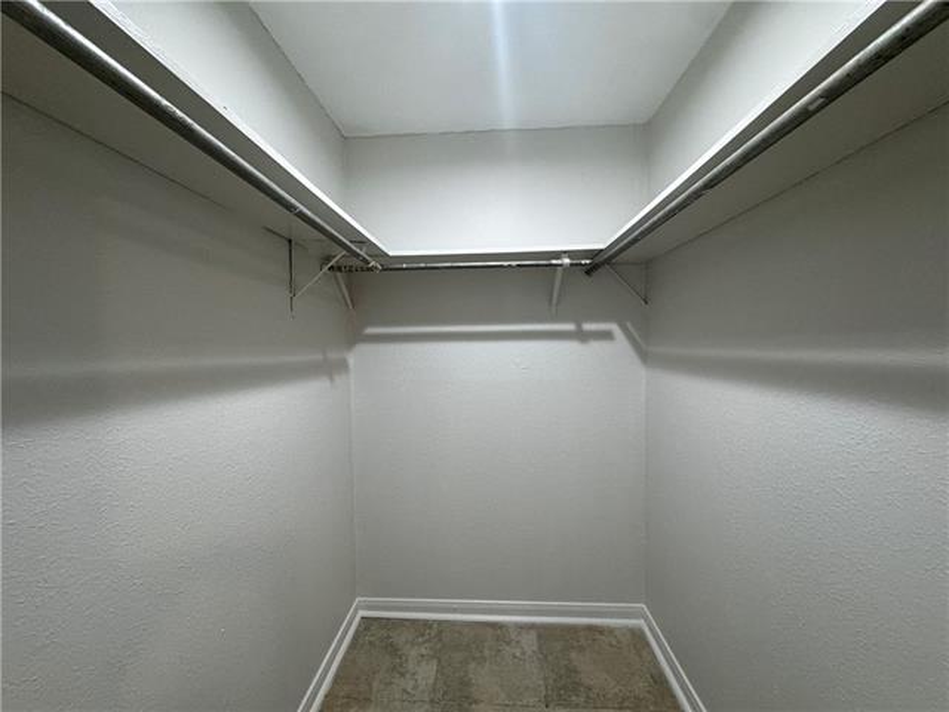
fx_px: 384
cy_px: 356
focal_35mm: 14
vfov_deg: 85.7
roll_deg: +0.5
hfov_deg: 102.1
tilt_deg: -2.1
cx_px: 474
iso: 250
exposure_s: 1/120
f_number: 2.2
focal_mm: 2.22
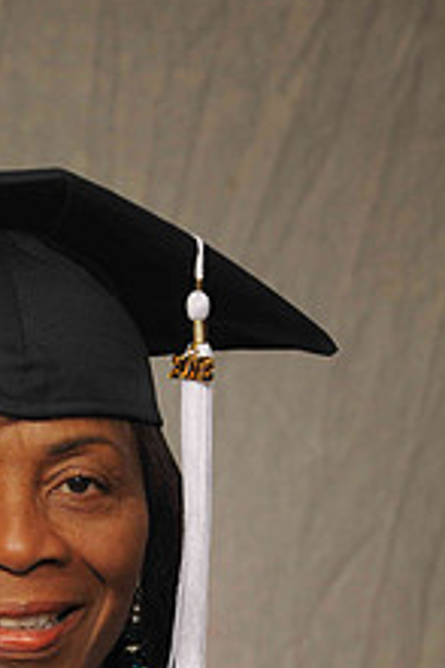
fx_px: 5385
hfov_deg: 4.7
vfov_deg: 7.1
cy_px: 541
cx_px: 5
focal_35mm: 290
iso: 200
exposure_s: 1/125
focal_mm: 95
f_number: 5.6
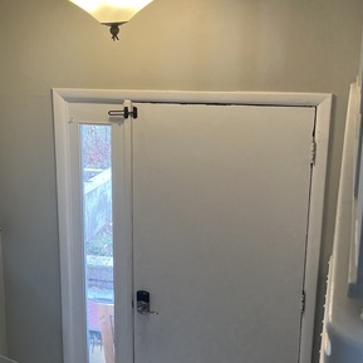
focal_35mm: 53
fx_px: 629
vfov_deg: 32.2
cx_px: 84
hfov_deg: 31.5
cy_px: 178
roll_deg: +2.2
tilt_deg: -15.4
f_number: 1.5
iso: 80
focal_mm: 5.7
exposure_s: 1/120
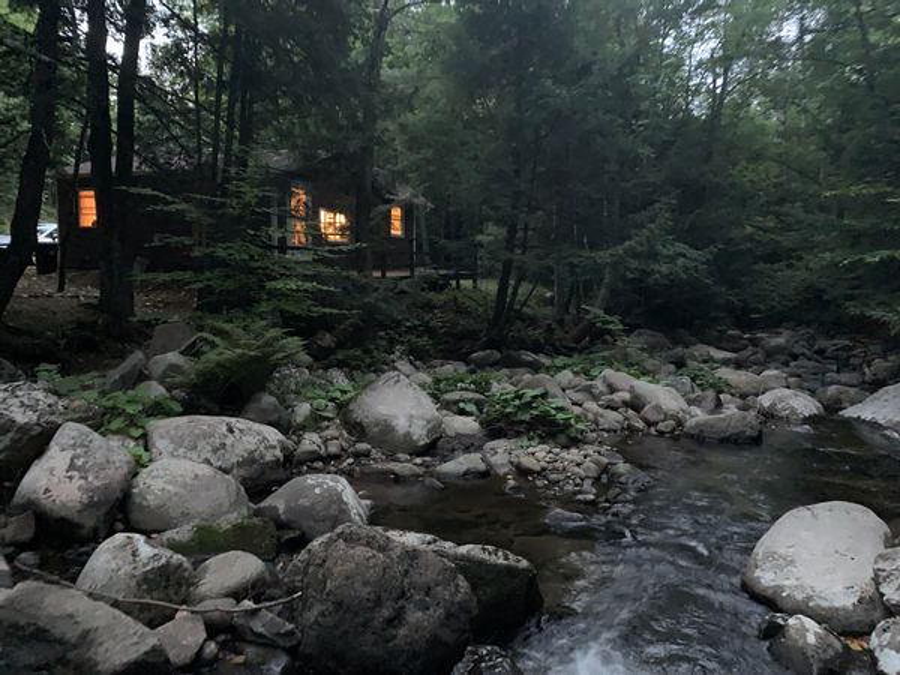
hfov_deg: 67.3
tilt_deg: -7.6
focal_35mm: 26
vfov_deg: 53.1
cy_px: 338
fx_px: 676
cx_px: 450
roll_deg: -1.5
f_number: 1.8
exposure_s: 1/4
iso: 1000
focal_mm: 4.25
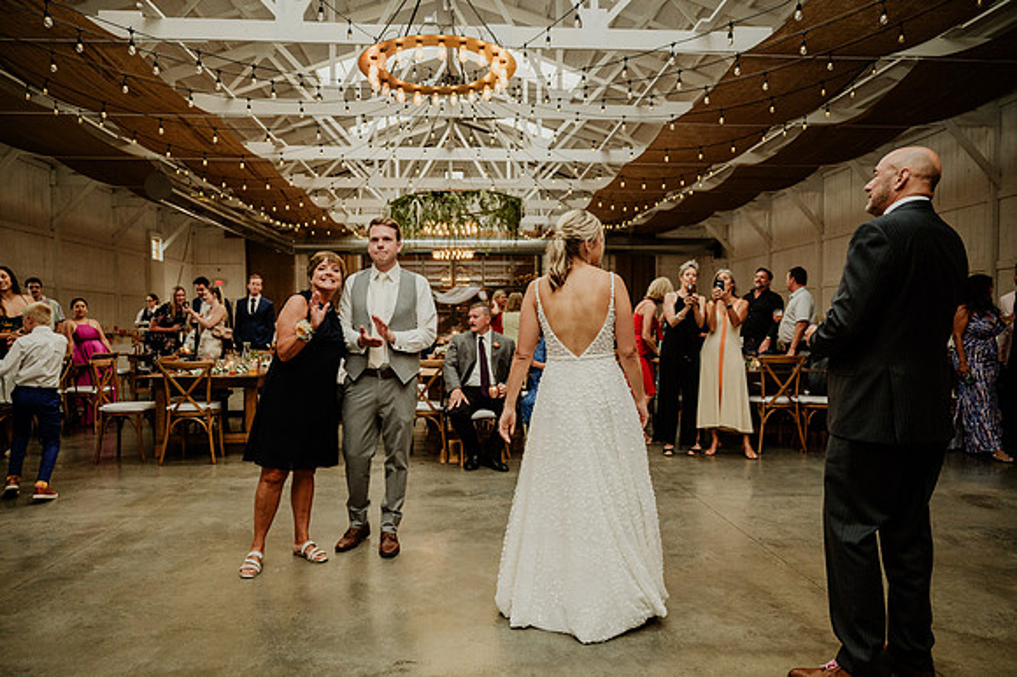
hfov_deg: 73.8
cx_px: 508
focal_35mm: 24
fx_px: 678
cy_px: 338
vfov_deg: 53.1
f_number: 2.8
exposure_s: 1/200
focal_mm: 24
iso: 640
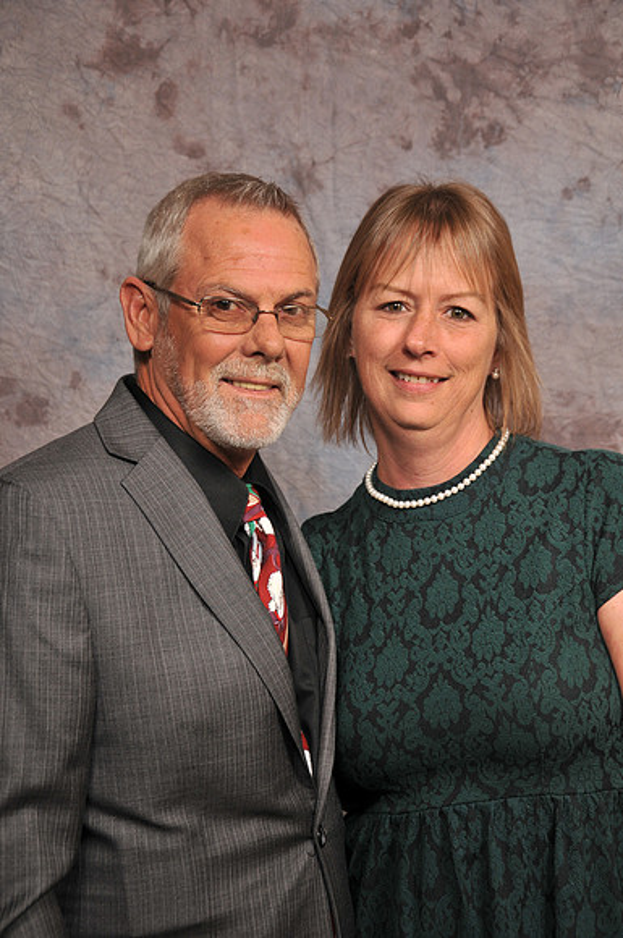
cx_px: 312
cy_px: 469
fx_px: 2031
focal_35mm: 78
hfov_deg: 17.4
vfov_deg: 26.0
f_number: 5.6
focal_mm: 52
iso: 200
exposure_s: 1/125
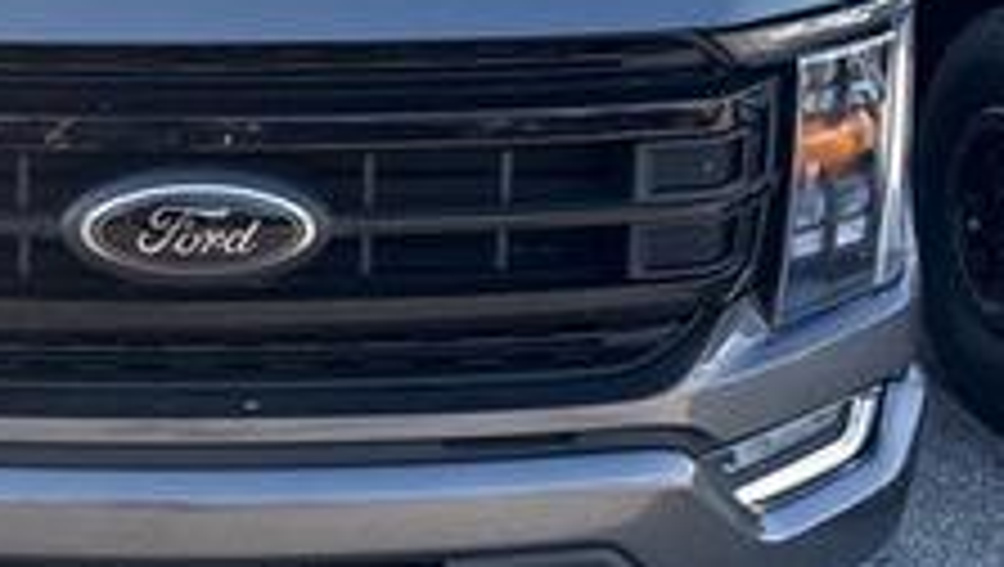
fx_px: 1572
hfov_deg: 33.5
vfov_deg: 20.1
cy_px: 68
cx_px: 99
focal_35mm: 59
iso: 100
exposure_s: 1/1271
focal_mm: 6.76
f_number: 1.78
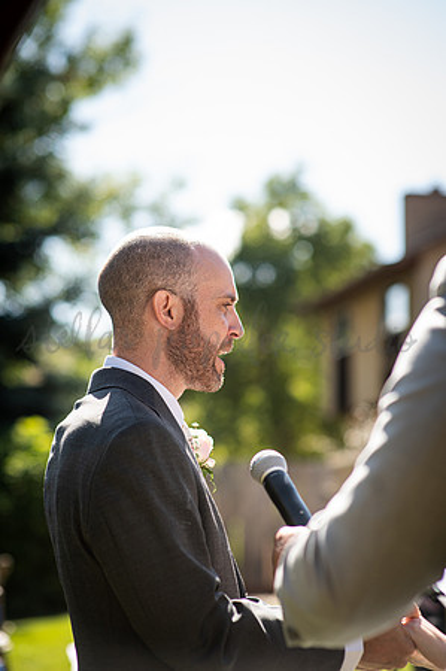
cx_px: 223
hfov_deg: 16.0
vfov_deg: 23.9
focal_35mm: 85
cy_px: 336
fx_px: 1583
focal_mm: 85
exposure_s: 1/1250
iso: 200
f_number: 2.5
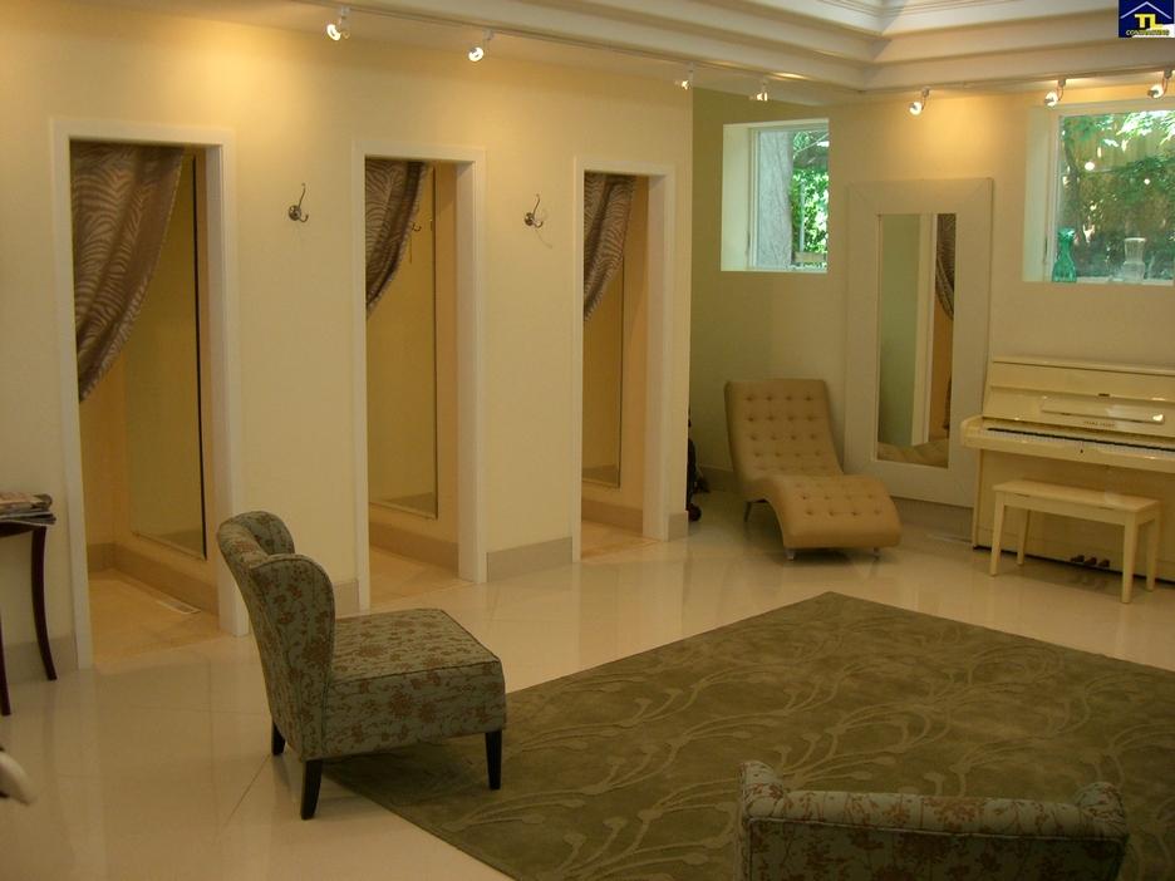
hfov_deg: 49.0
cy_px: 440
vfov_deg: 37.7
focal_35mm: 38
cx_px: 588
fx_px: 1290
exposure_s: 1/60
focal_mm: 6.2
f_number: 2.7
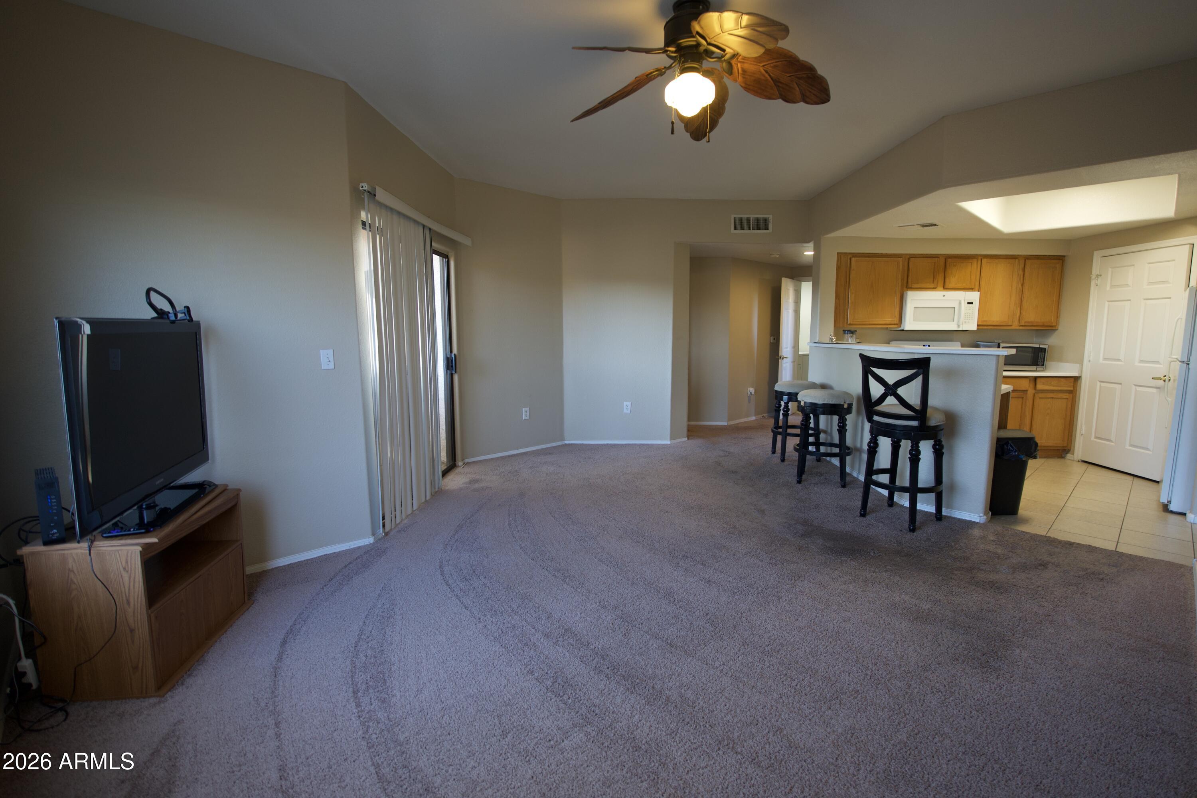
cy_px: 399
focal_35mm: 16
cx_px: 598
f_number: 2
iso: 125
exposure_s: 1/30
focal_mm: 11
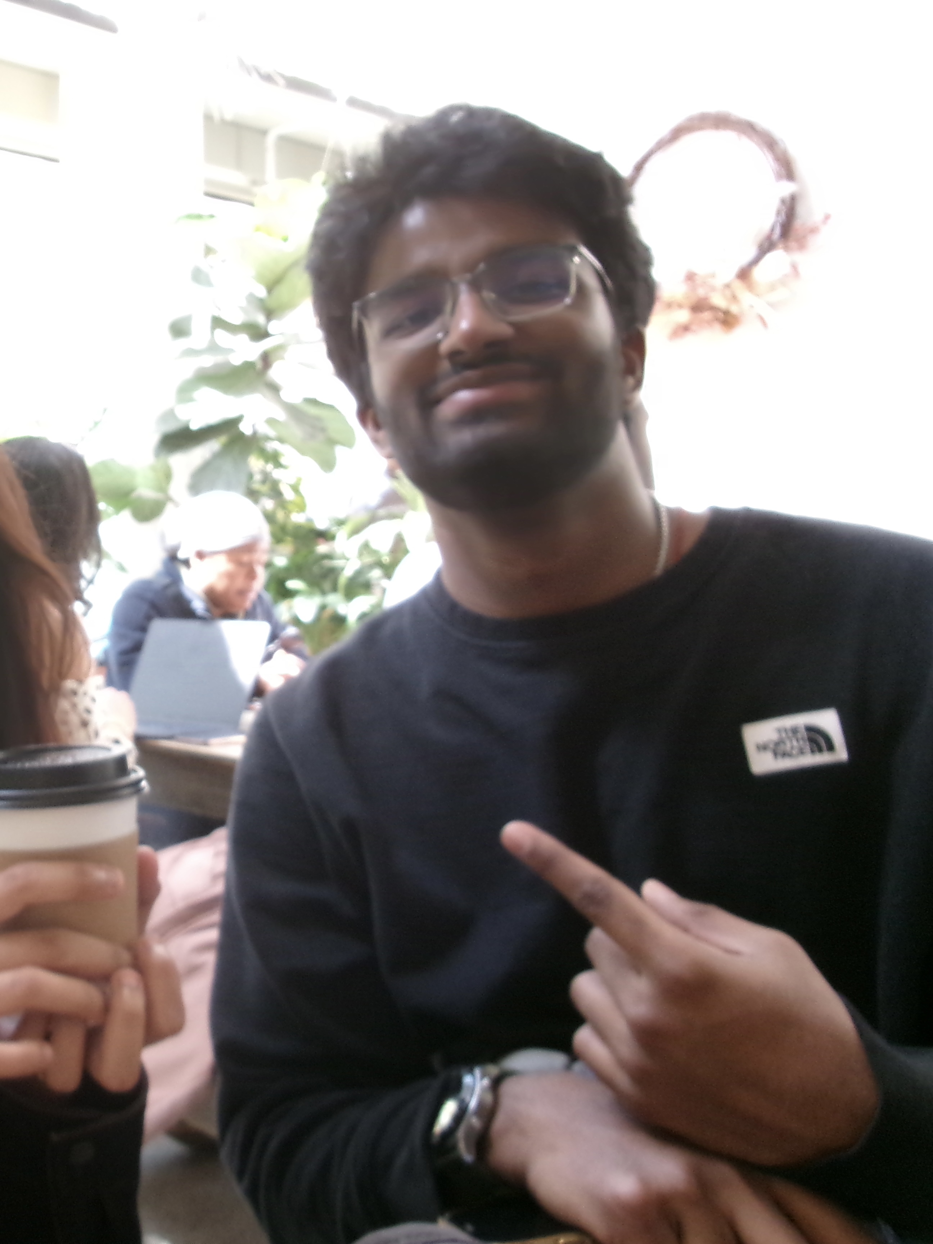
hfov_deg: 49.7
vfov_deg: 63.4
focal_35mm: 28
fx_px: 1006
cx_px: 466
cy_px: 622
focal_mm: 5.1
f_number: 3.9
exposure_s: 1/34
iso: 269
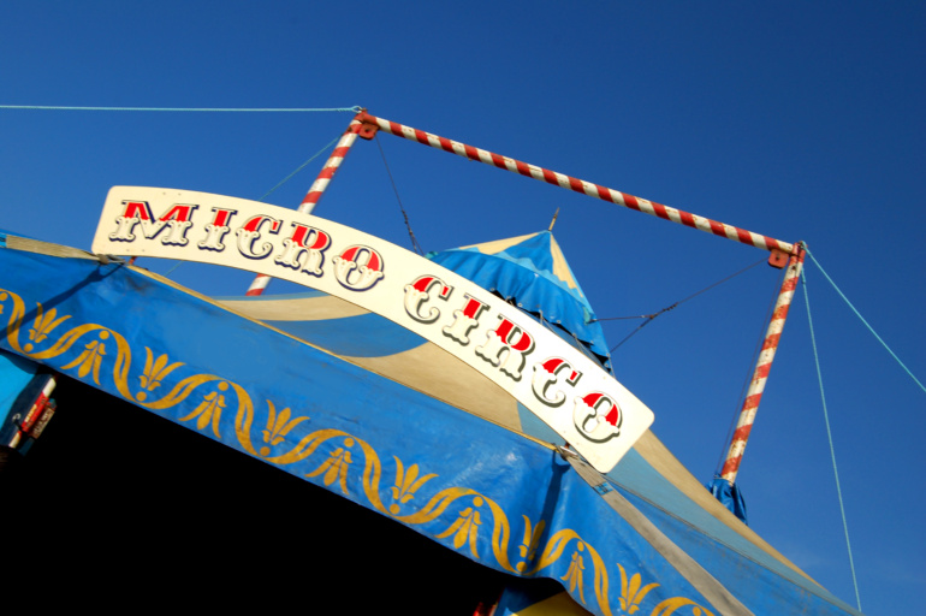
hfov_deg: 49.6
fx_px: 1002
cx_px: 463
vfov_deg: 34.1
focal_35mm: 39
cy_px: 308
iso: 200
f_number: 11
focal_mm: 26
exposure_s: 1/500
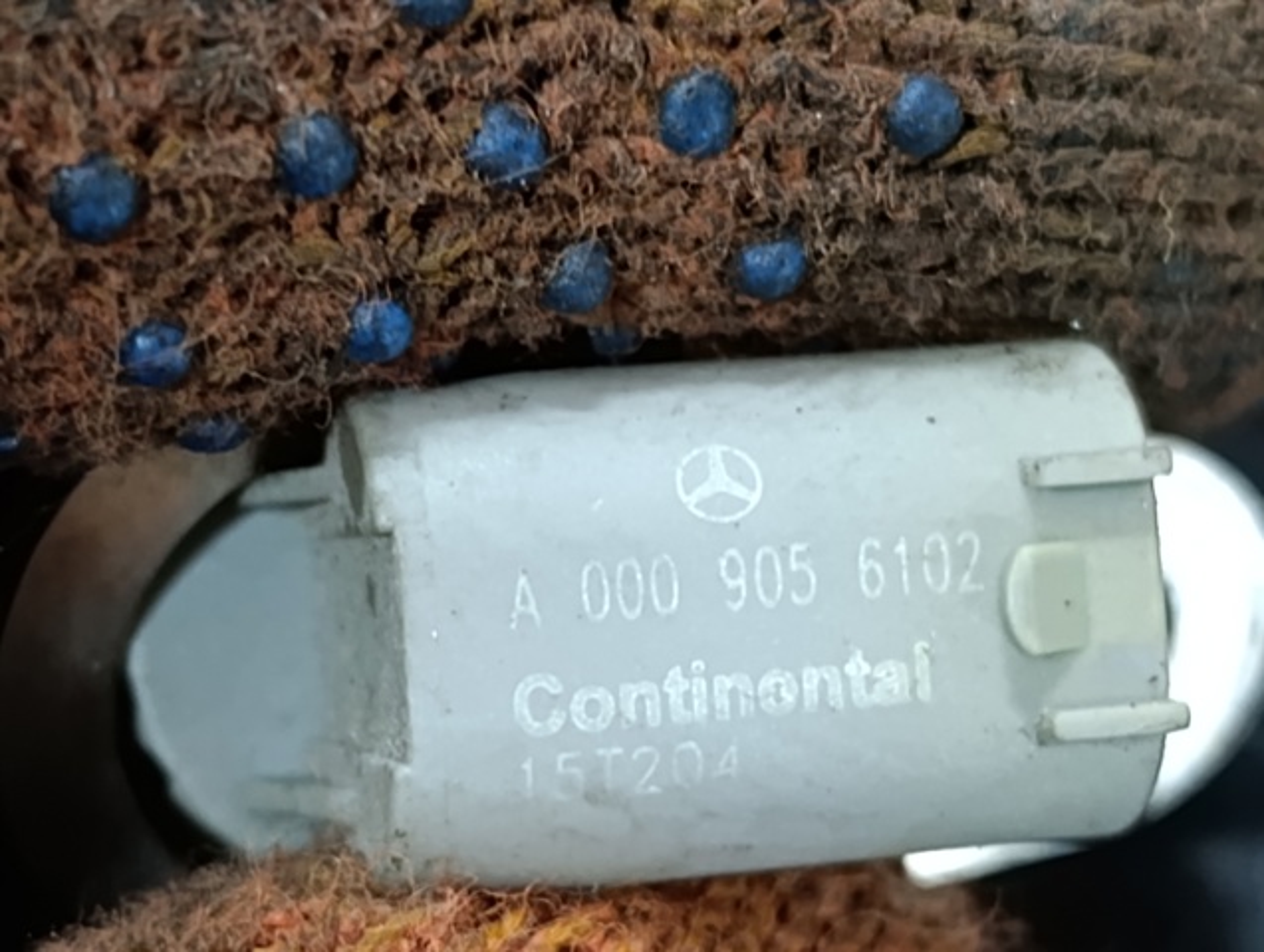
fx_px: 3365
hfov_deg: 21.3
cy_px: 476
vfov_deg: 16.1
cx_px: 632
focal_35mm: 92
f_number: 1.7
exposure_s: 1/25
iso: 1600
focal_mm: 6.11
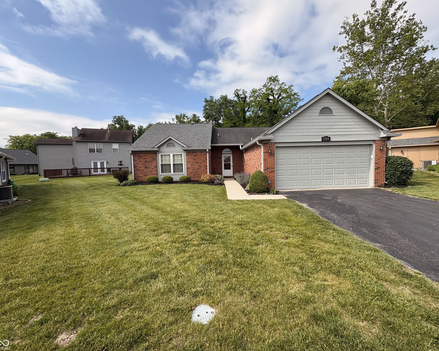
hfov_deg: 96.7
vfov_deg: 84.0
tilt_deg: -2.2
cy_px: 173
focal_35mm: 15
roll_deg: +2.2
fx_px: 195
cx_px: 229
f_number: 2.2
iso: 40
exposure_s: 1/1143
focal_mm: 2.22
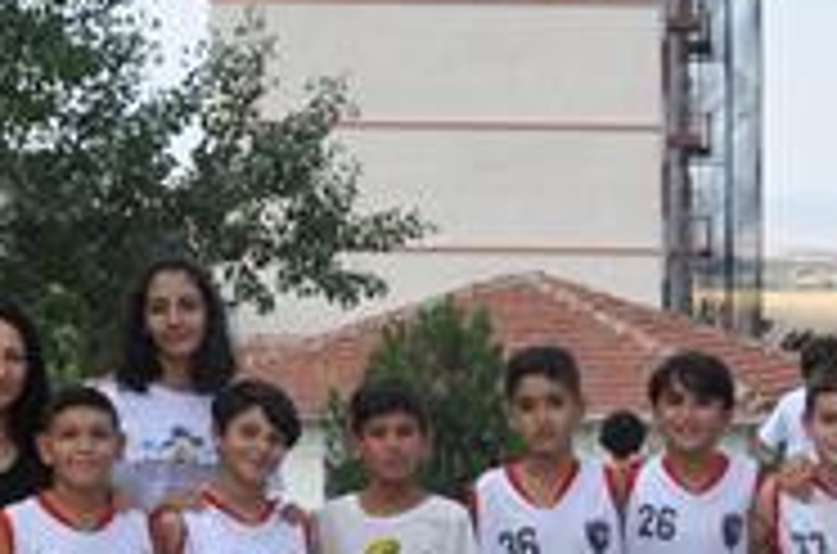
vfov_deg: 8.7
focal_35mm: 155
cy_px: 601
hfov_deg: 13.1
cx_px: 832
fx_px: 3595
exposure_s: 1/250
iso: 200
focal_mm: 30
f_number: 7.1
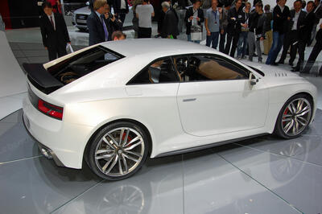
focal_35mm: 38
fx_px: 335
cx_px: 161
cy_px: 107
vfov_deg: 35.4
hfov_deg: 51.3
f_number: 7.1
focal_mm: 25
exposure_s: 1/200
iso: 200
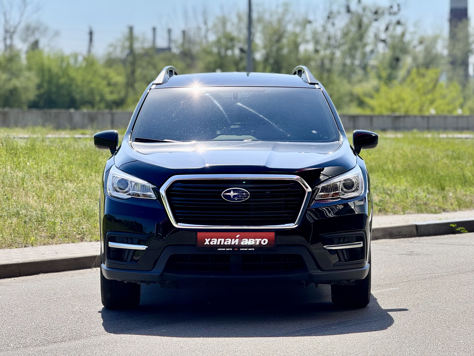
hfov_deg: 16.4
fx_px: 1643
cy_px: 178
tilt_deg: -1.0
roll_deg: -0.2
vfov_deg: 12.3
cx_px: 237
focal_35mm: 120
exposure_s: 1/1004
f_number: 2.8
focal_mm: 15.66
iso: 50
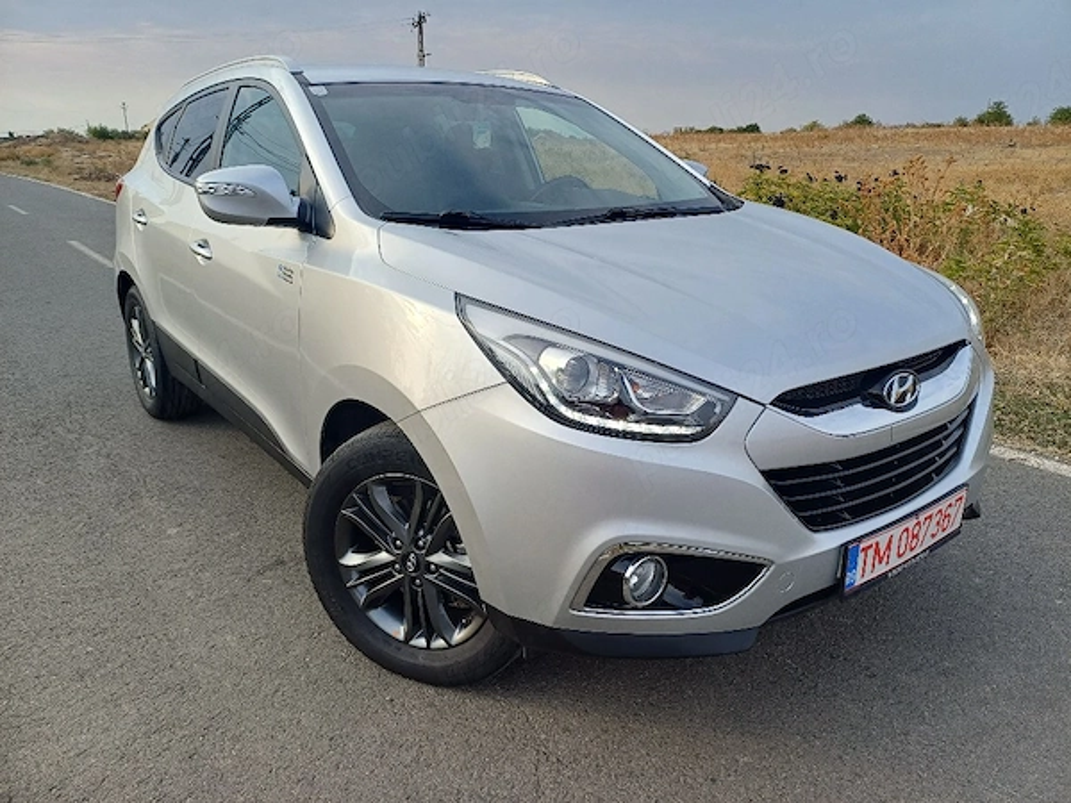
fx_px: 773
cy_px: 402
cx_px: 536
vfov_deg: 54.9
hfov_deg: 69.4
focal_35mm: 25
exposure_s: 1/476
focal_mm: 4.65
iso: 50
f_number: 1.8
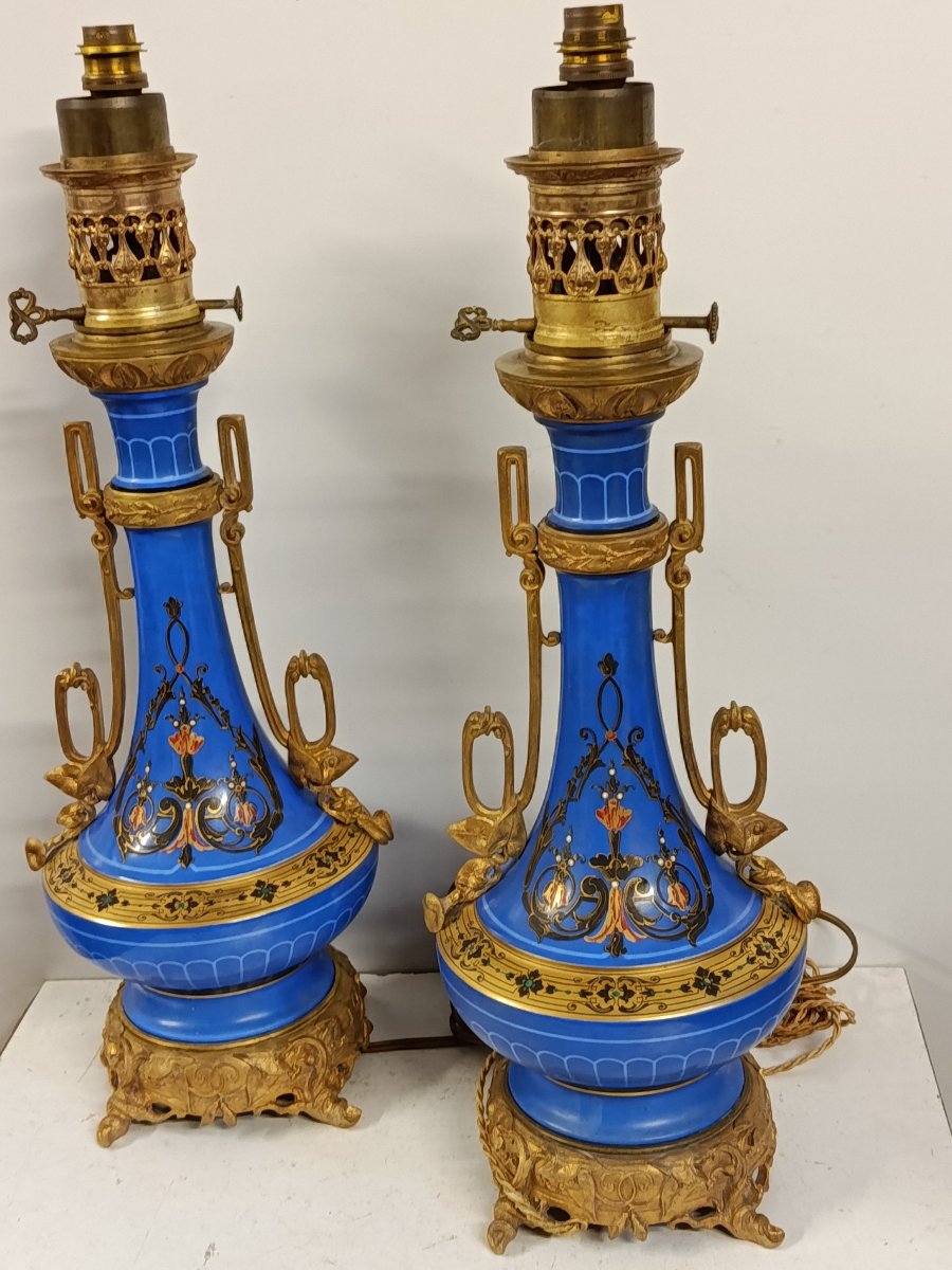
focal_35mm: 48
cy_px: 635
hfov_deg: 30.3
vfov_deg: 39.7
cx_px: 476
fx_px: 1760
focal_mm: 5.24
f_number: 1.7
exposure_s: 1/50
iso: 942
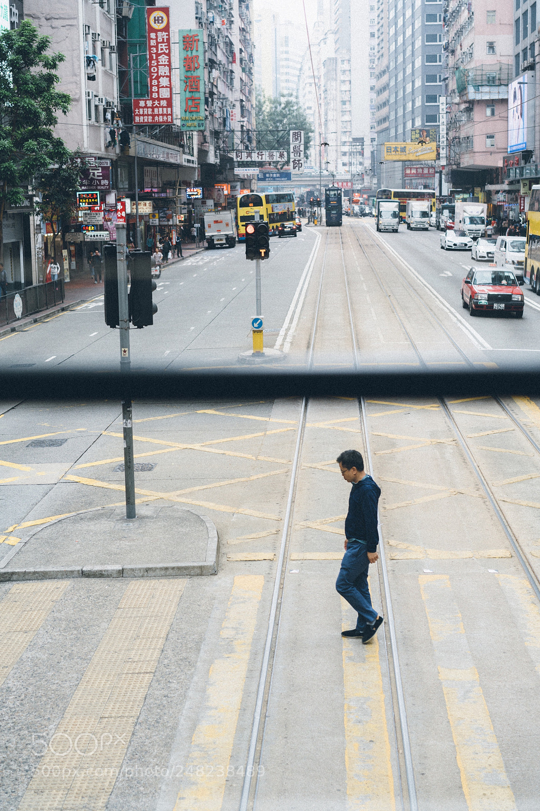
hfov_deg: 24.6
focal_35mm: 55
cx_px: 270
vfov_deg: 36.3
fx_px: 1238
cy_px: 406
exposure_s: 1/320
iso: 200
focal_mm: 55
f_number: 4
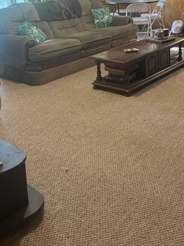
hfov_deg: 30.3
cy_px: 29
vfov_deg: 38.0
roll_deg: +1.6
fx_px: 333
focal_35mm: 47
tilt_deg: -10.5
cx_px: 139
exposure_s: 1/60
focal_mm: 6.76
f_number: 1.78
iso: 400
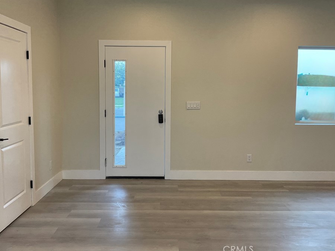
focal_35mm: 33
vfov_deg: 42.9
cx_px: 167
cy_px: 112
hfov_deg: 55.4
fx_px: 319
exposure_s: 1/120
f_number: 1.8
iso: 50
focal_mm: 3
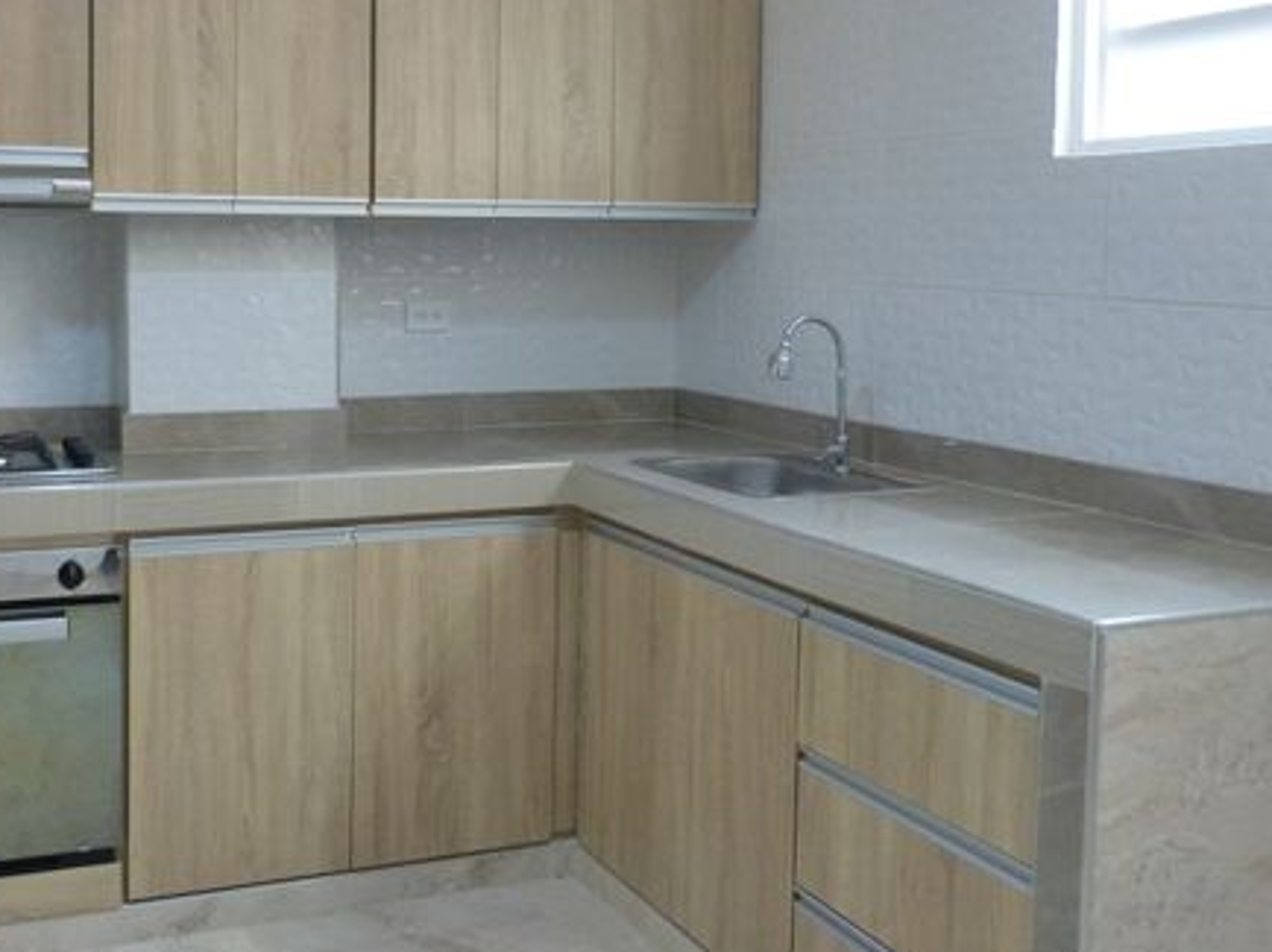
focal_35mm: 40
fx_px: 1469
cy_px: 322
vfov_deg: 35.6
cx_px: 421
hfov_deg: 46.1
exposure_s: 1/125
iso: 400
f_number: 2.8
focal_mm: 4.5
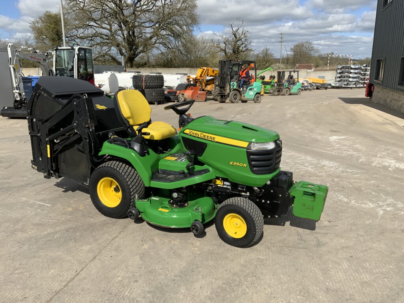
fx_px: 338
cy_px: 152
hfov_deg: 61.7
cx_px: 202
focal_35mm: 29
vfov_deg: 48.2
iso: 20
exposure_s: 1/2667
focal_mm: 3
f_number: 1.8
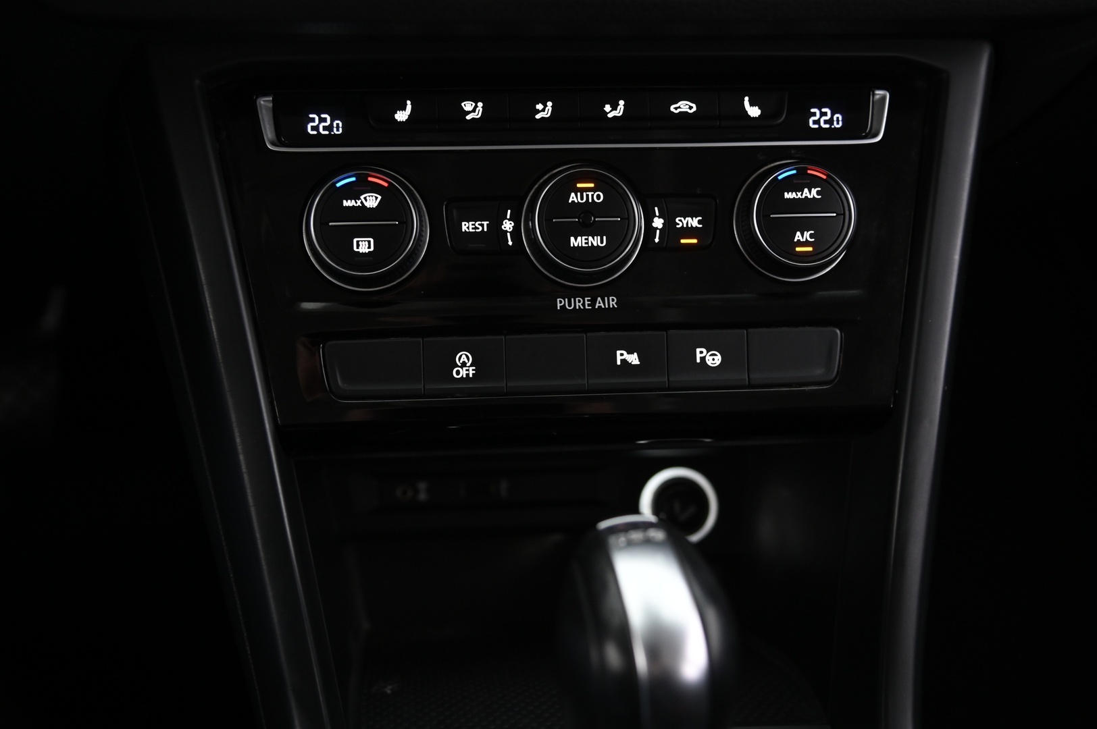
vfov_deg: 33.3
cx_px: 548
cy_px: 364
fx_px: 1218
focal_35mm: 40
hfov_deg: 48.5
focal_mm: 40
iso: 2000
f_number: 4
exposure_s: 1/13
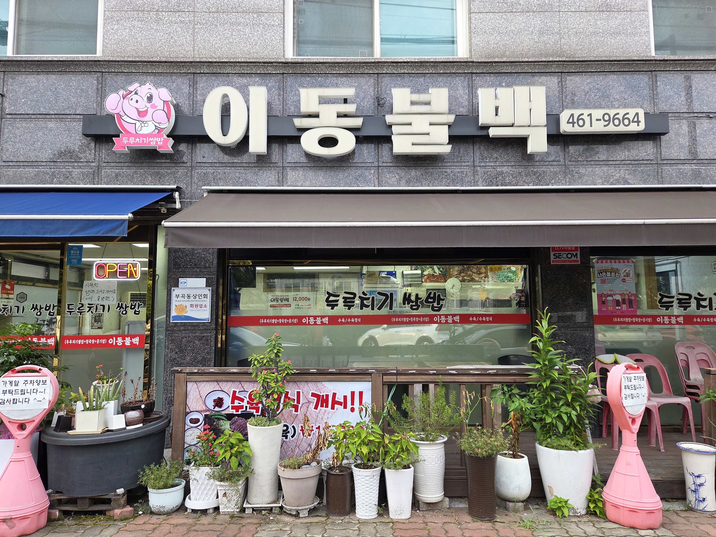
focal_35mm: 23
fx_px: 476
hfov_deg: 73.9
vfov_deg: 58.9
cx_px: 358
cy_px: 268
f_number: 1.8
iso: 50
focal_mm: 5.4
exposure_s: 1/120
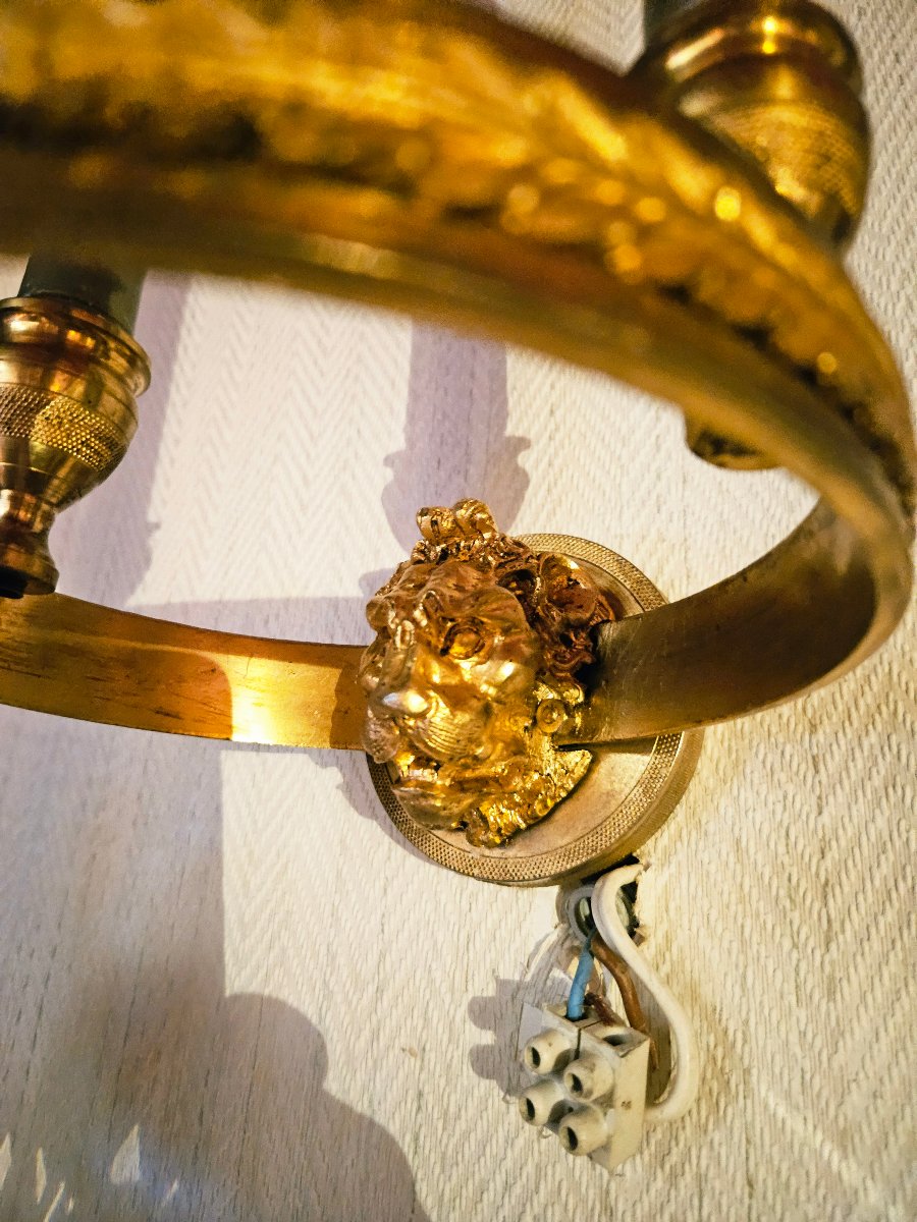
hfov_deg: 58.9
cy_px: 611
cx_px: 458
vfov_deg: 73.9
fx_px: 812
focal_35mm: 23
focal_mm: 5.4
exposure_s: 1/16.7
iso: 8000
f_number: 1.8
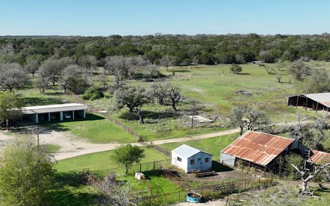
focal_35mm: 46
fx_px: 414
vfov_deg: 27.8
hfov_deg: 42.8
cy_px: 142
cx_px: 106
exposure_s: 1/1600
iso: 130
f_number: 2.8
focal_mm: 12.29
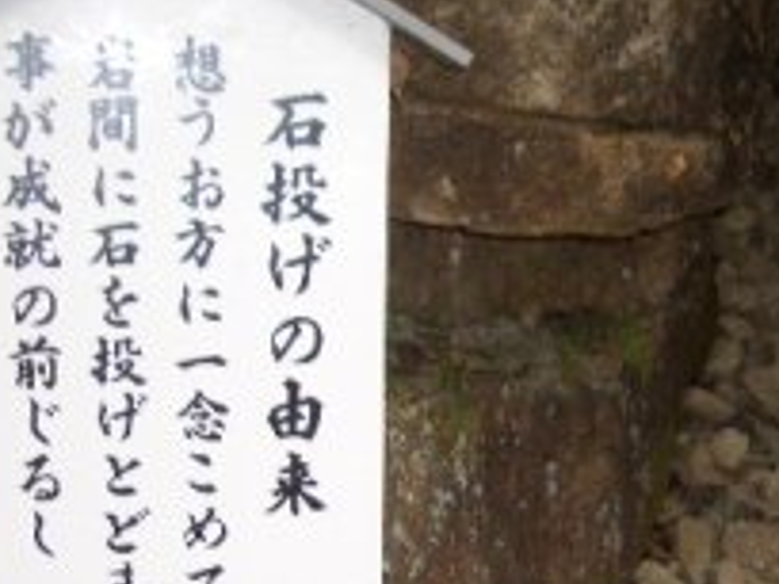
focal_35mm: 77
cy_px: 542
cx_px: 622
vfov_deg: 18.8
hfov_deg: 24.9
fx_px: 1733
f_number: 2.6
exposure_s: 1/60
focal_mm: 5.8
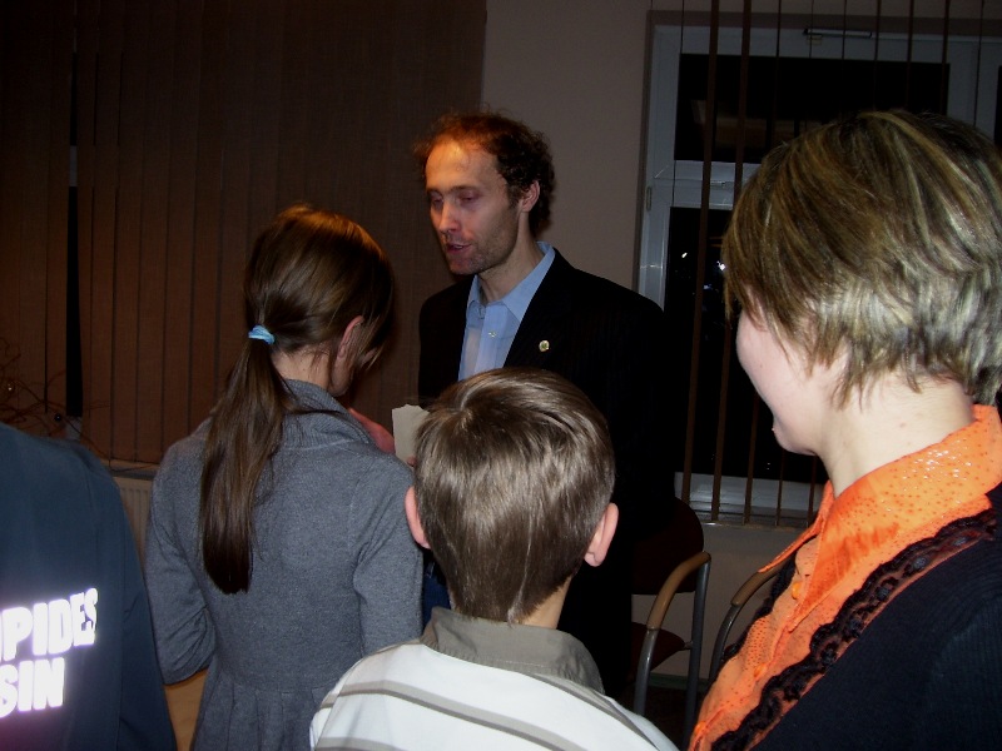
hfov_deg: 51.4
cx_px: 501
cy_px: 376
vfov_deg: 39.7
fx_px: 1042
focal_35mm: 36
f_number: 2.7
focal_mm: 6
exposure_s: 1/60
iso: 80
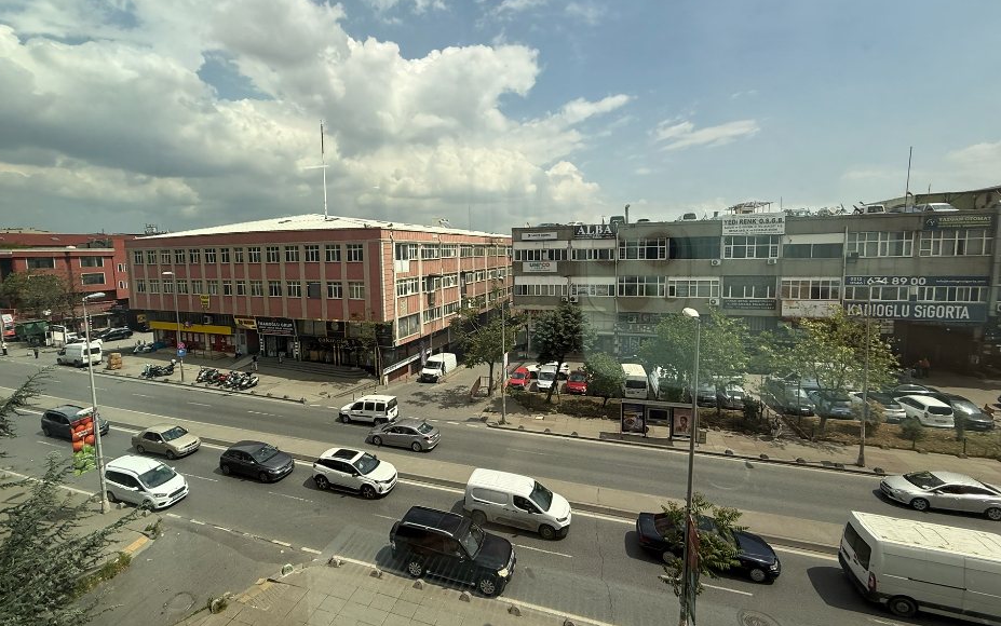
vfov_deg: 71.2
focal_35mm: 16
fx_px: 437
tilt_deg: -5.8
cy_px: 290
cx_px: 471
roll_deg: +1.9
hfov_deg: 97.7
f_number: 2.2
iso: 50
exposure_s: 1/590
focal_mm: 2.22
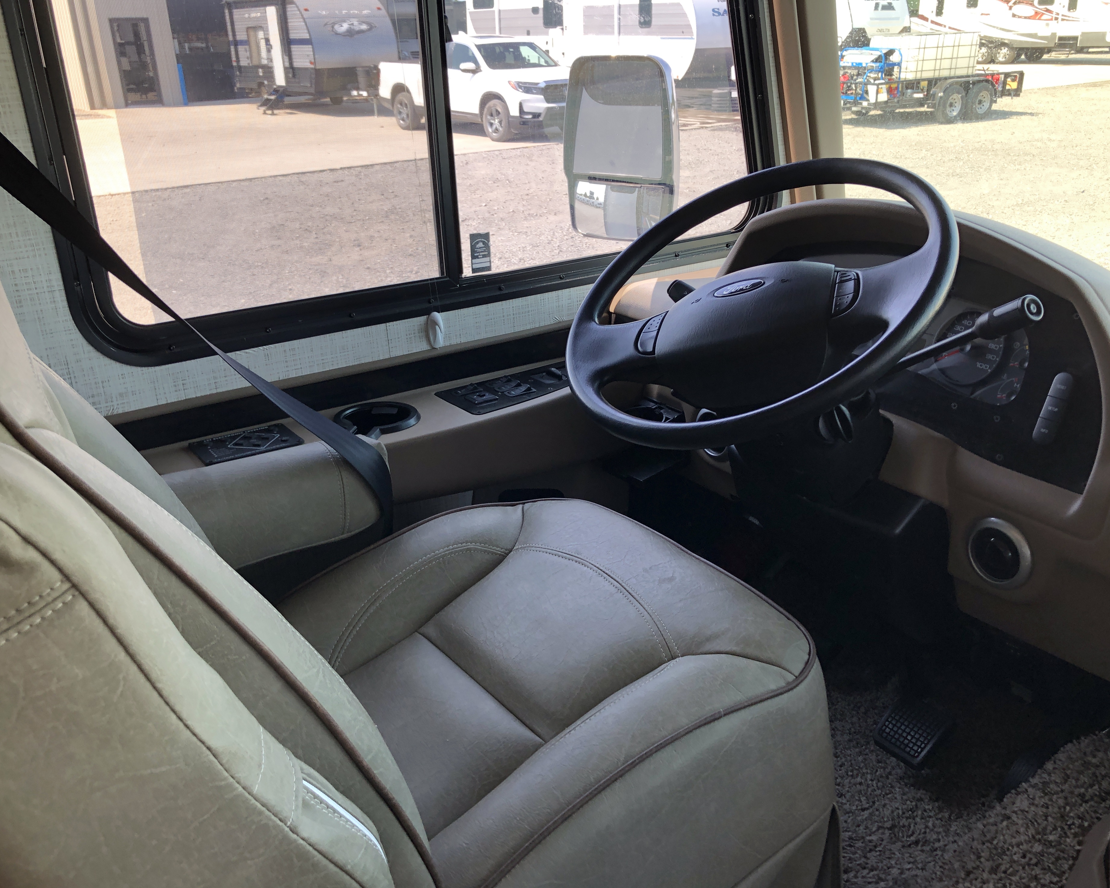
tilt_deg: -24.3
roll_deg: +2.6
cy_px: 442
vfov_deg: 48.5
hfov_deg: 58.8
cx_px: 551
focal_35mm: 30
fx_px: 986
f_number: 1.8
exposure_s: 1/120
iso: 25
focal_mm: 3.99
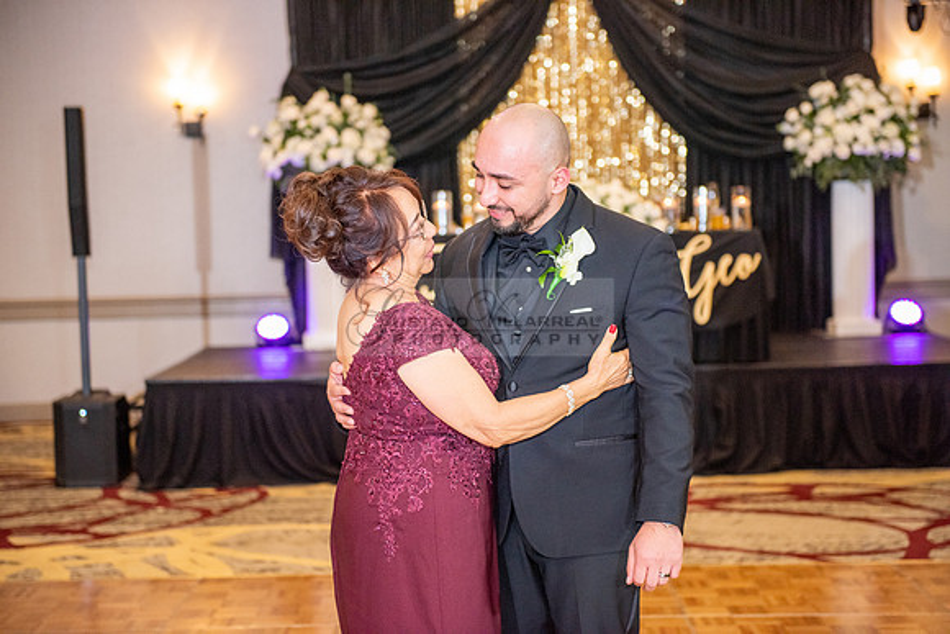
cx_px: 475
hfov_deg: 28.8
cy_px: 317
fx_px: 1848
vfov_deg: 19.5
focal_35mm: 70
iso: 1600
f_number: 2.8
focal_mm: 70
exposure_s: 1/160
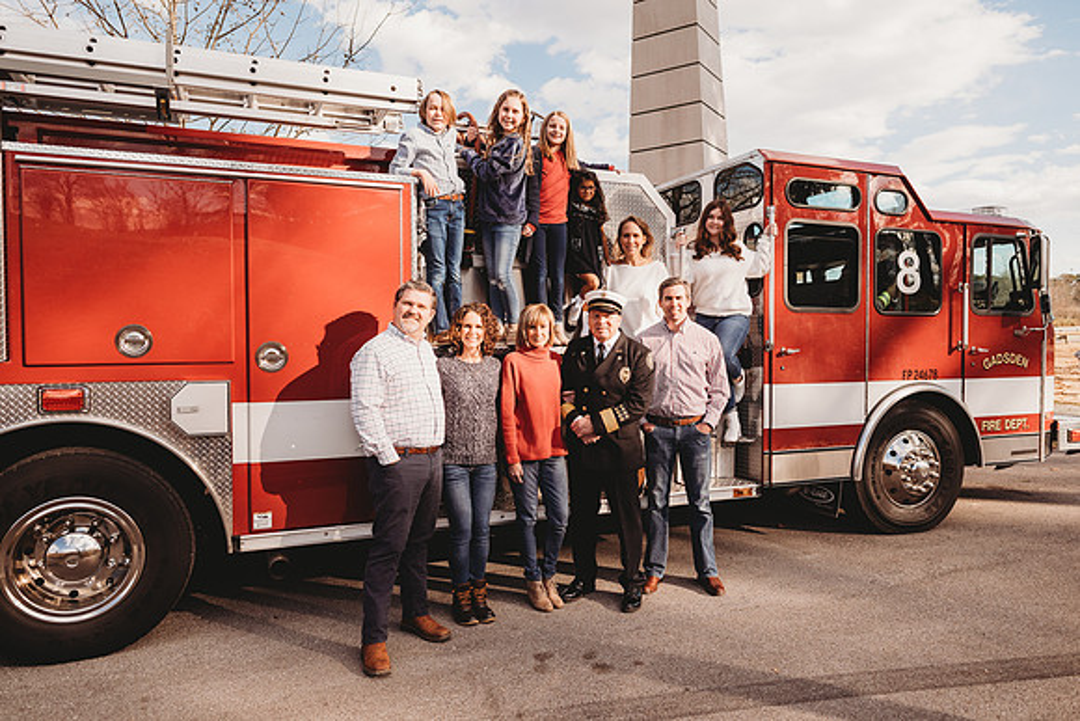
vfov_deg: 53.2
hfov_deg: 73.7
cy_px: 360
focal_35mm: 24
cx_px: 540
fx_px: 720
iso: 100
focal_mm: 24
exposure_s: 1/640
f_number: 3.5
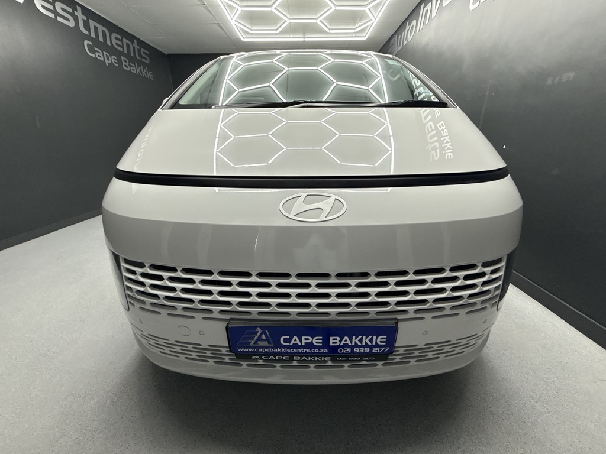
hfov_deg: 102.1
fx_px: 245
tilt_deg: -19.4
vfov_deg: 85.7
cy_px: 227
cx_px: 303
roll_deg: +0.2
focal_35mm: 14
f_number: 2.2
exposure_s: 1/100
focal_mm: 2.22
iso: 125
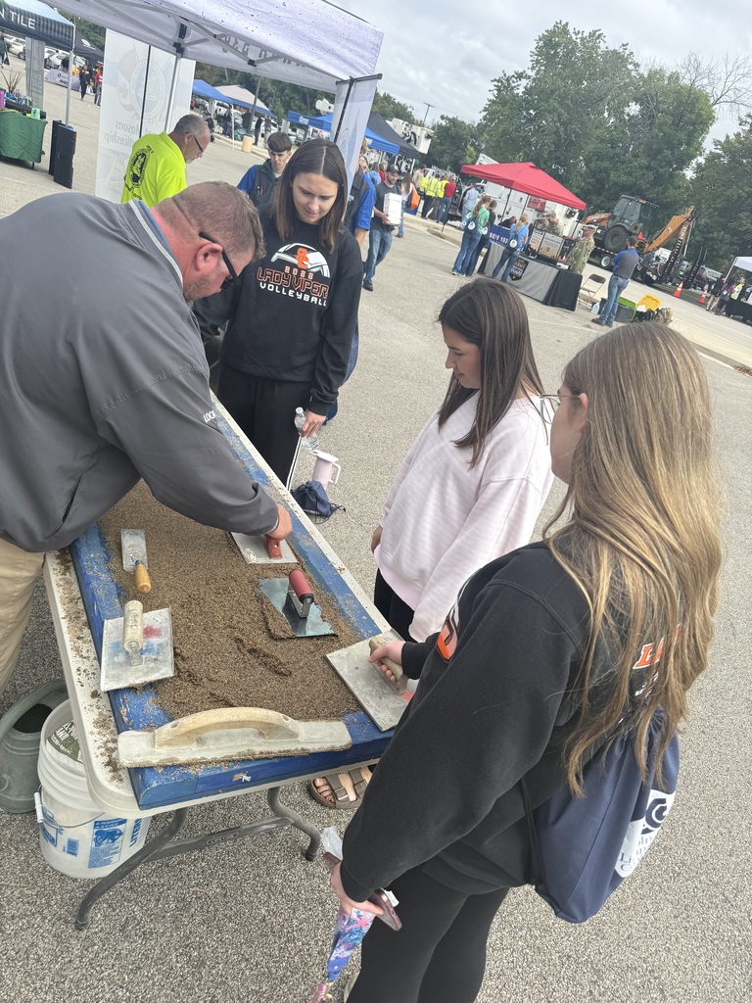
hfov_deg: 56.8
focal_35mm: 24
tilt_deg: -23.4
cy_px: 502
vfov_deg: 71.6
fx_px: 695
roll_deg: -16.4
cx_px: 376
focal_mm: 6.76
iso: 80
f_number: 1.78
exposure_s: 1/2611
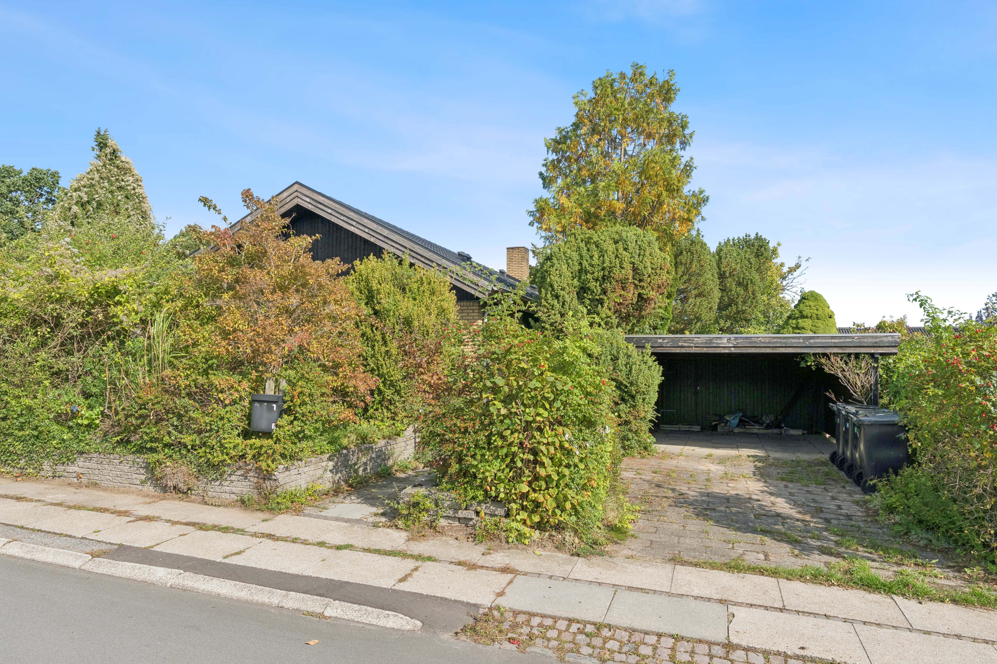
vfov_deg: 56.1
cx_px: 498
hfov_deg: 77.3
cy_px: 332
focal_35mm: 22
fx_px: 623
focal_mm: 15
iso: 400
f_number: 7.1
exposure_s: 1/1250
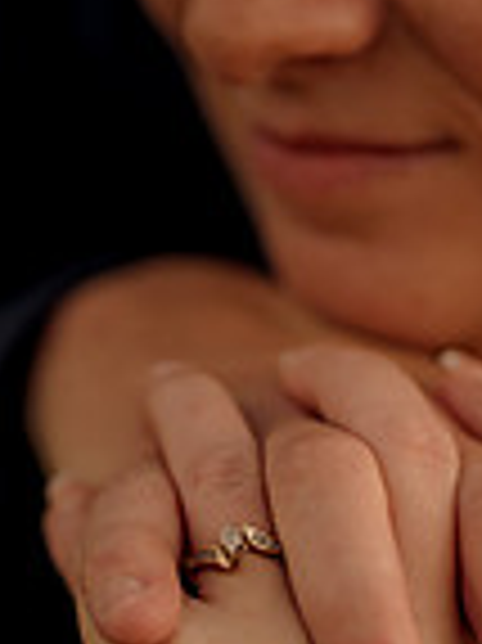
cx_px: 234
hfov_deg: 5.8
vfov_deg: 7.7
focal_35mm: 258
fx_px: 4797
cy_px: 545
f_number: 1.8
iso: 100
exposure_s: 1/80
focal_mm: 85
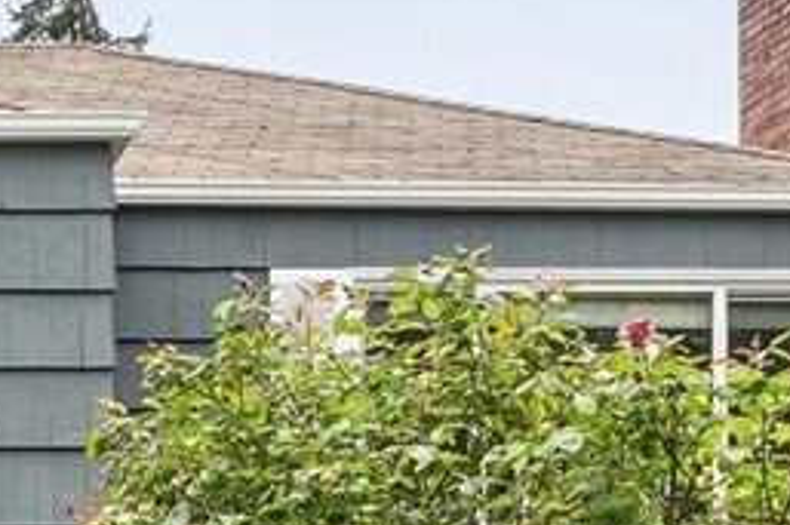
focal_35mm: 99
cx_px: -269
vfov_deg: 13.1
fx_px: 2171
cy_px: 781
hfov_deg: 18.9
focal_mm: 10
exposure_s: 1/125
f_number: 9
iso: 250
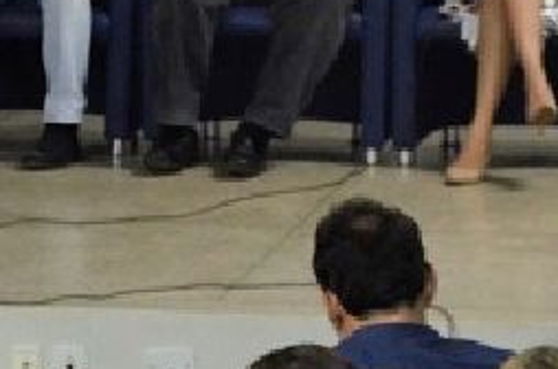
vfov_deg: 3.8
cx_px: 116
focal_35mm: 357
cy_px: 216
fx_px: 5520
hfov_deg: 5.8
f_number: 5.3
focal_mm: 48
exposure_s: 1/30
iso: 2800
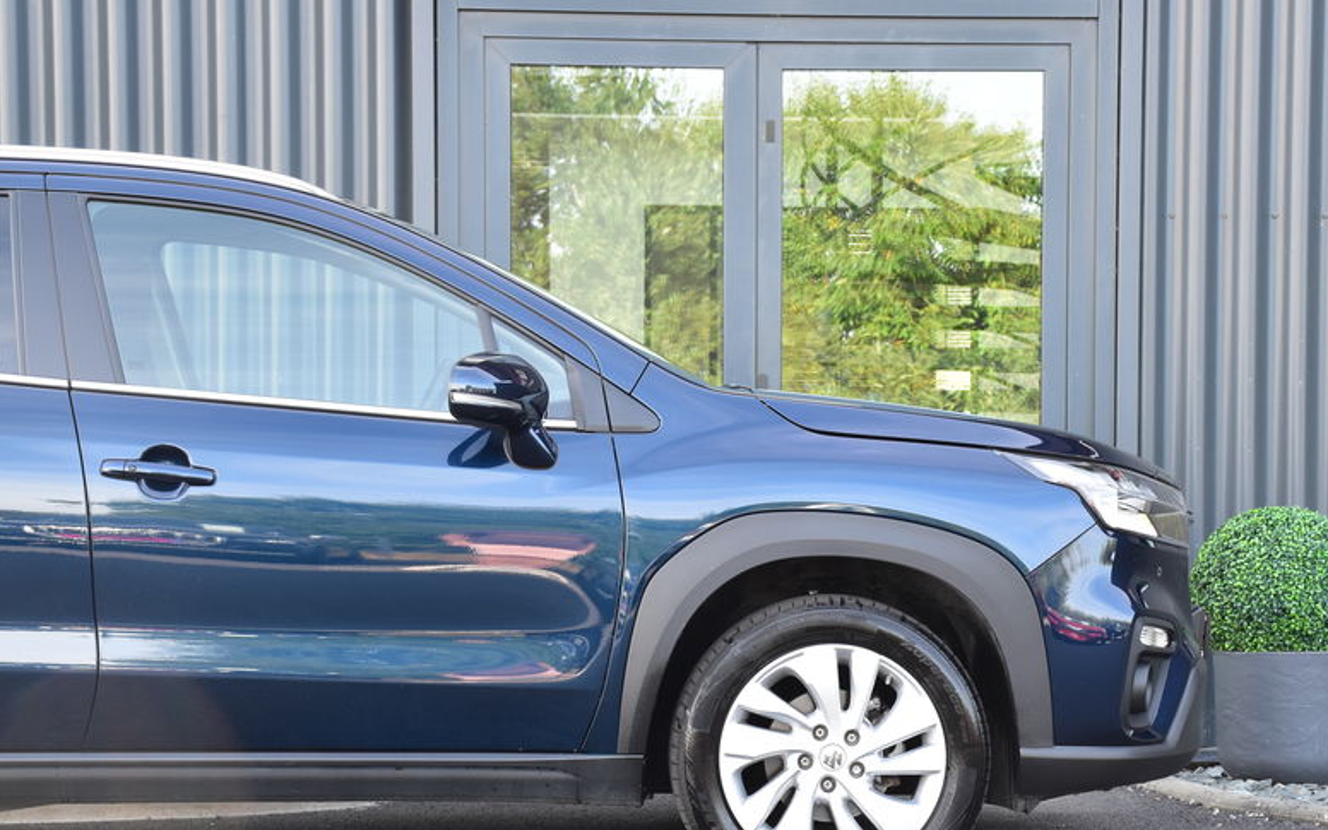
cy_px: 475
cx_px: 813
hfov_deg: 23.3
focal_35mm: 89
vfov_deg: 14.7
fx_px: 3209
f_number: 8
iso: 400
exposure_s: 1/60
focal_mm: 45
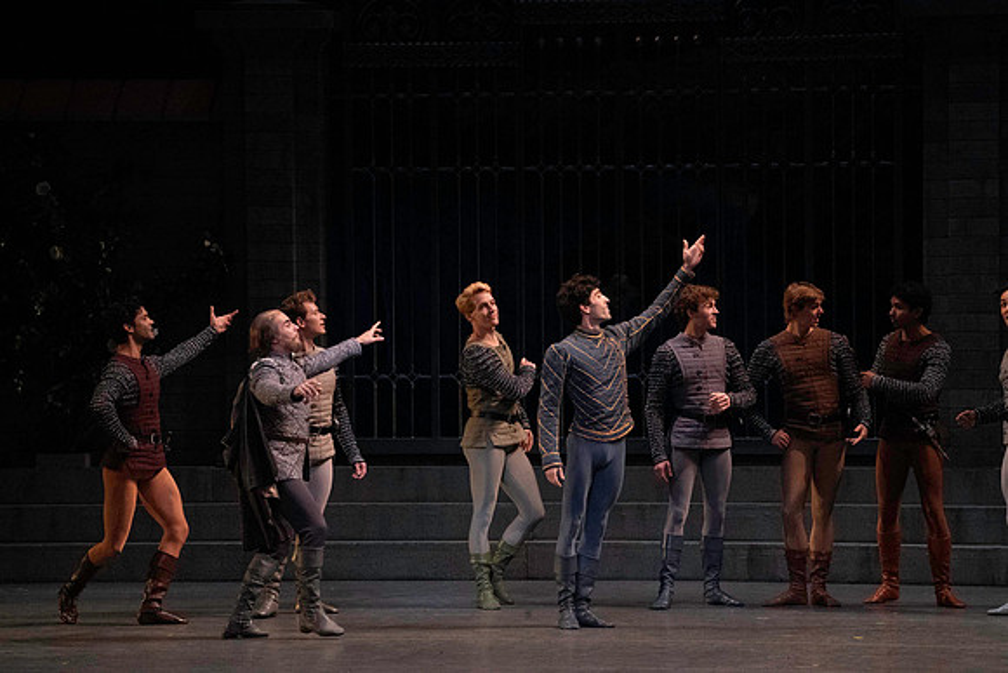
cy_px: 336
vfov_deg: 7.6
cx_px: 504
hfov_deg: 11.4
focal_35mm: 181
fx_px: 5069
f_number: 13
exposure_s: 1/400
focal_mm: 181
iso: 16000
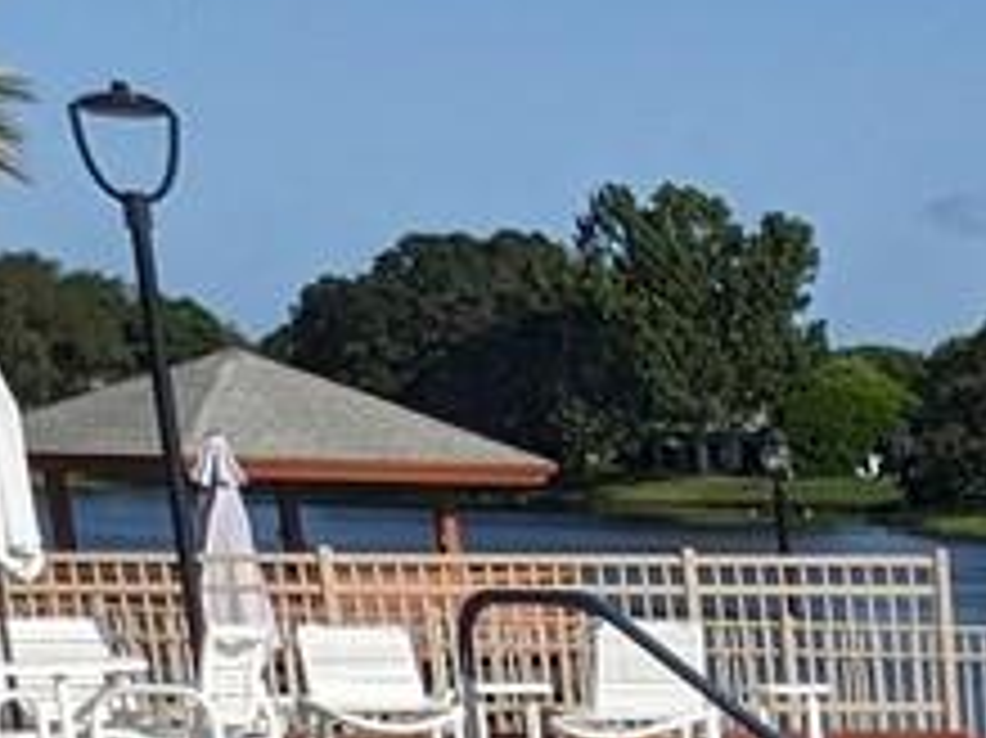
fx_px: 3331
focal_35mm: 117
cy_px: 1688
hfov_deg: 14.3
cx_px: 1931
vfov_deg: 11.0
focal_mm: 2.22
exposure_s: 1/1721
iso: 34
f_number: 2.2
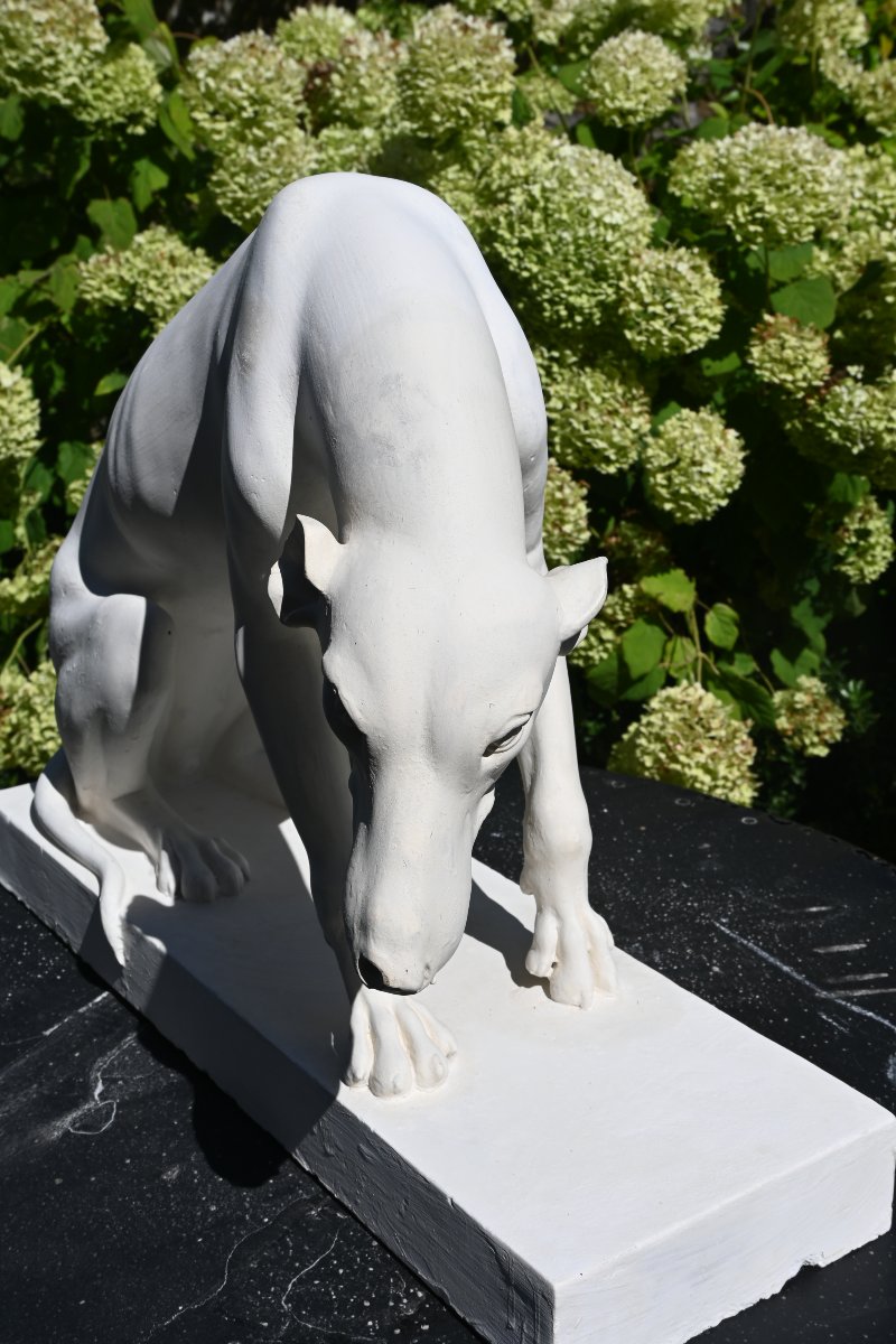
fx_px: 1764
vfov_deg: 41.7
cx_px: 448
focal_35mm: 47
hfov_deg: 28.5
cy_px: 672
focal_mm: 31.5
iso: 100
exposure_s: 1/640
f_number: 9
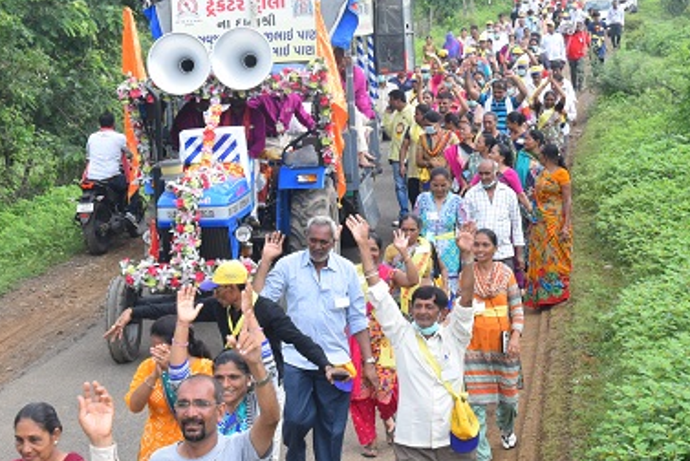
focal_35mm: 88
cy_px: 121
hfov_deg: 23.1
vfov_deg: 15.5
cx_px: 326
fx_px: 1688
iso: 1000
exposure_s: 1/160
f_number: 13
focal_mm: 46
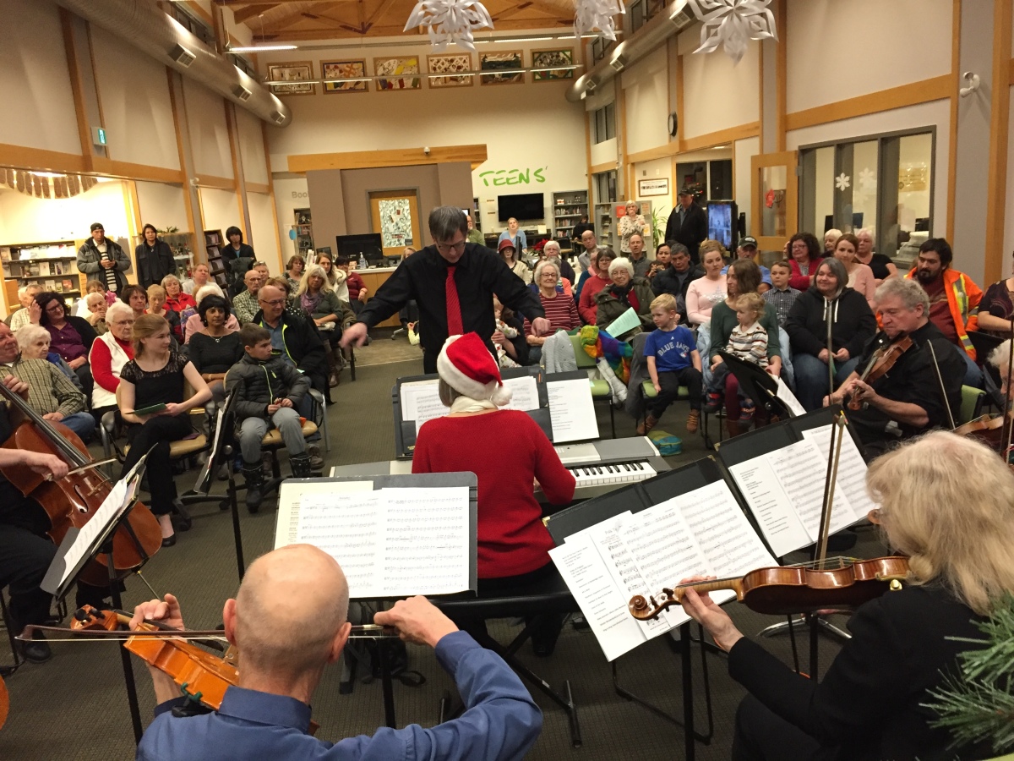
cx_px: 507
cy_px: 380
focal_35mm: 29
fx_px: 849
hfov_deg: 61.7
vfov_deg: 48.2
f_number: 2.2
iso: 160
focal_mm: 4.15
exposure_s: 1/30
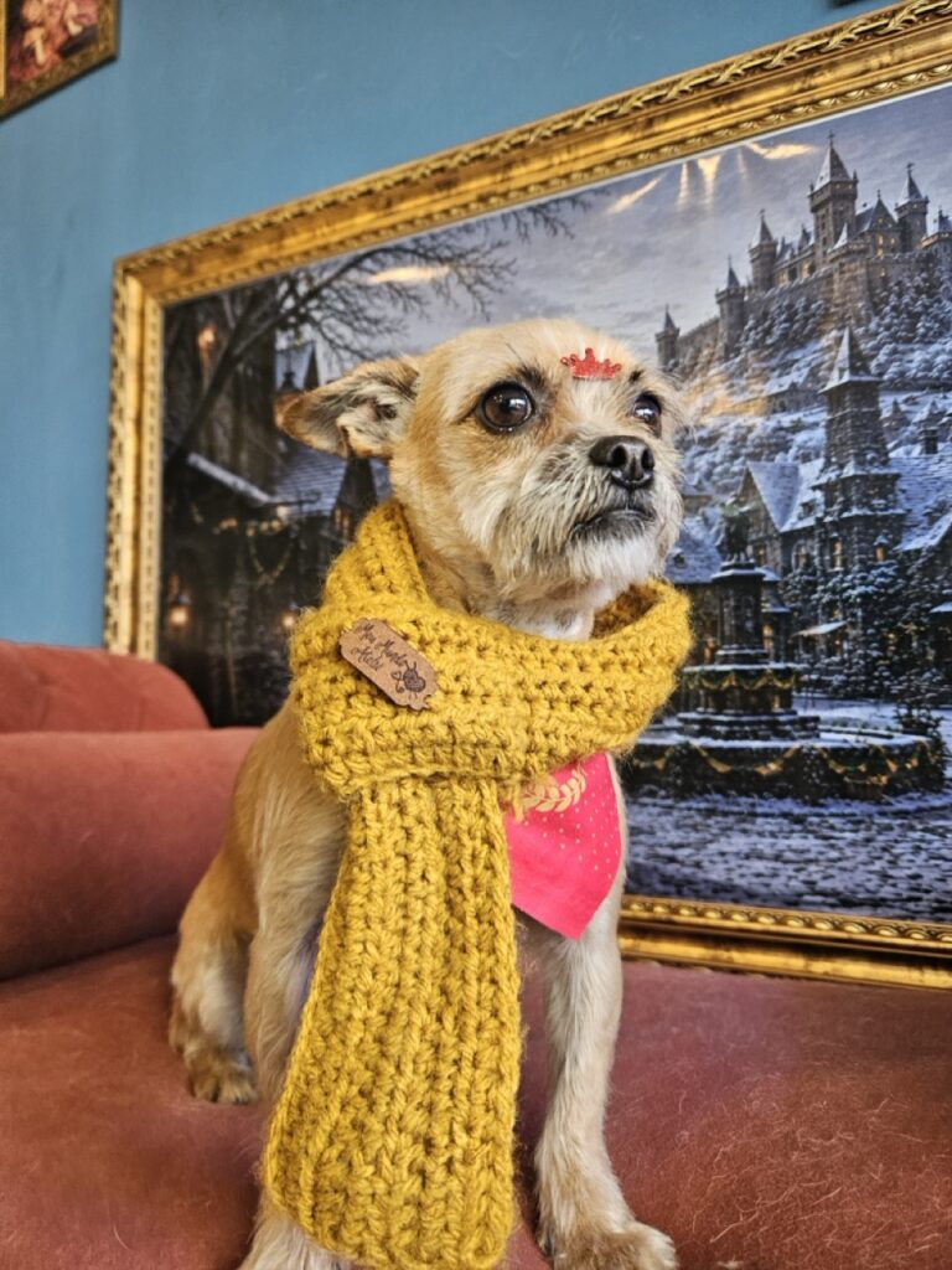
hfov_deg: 58.9
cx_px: 476
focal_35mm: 23
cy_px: 635
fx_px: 843
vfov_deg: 73.9
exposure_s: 1/120
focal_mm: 5.4
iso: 250
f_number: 1.8
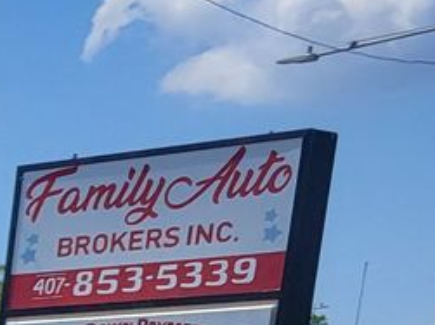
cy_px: 1020
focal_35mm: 166
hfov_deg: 9.2
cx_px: -936
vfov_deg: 7.6
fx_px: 2085
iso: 40
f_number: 1.8
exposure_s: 1/2805
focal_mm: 5.4
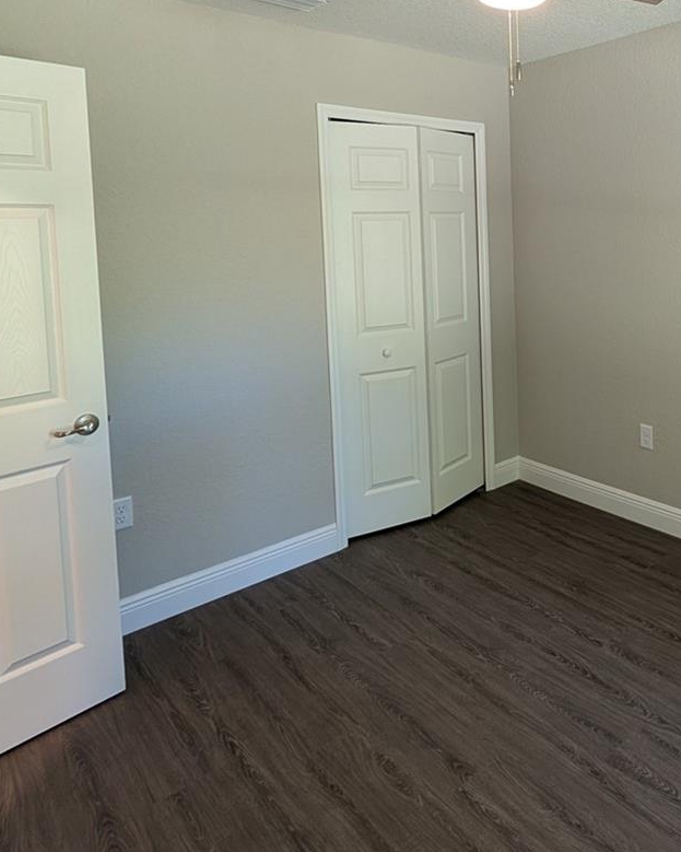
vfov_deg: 67.9
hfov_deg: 54.1
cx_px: 560
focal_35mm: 24
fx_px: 605
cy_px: 269
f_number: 1.7
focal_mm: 2.02
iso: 126
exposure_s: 1/24
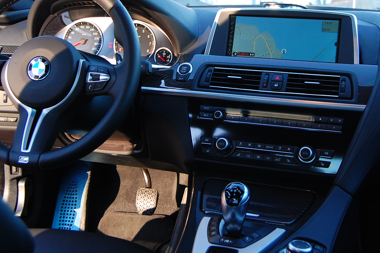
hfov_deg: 36.3
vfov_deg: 24.5
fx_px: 578
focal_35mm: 55
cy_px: 68
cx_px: 221
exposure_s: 1/100
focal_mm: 23
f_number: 5
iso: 400
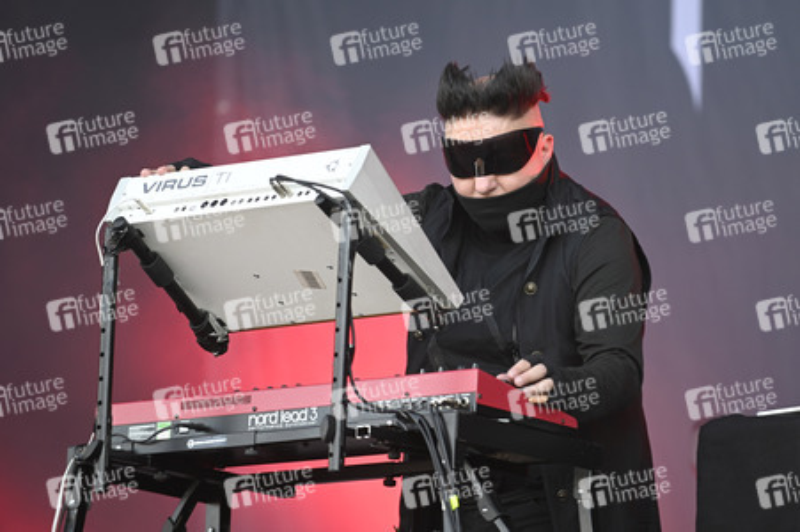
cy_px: 266
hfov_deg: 10.3
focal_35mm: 200
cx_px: 400
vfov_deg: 6.9
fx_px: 4441
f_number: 2.8
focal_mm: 200
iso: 320
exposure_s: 1/400
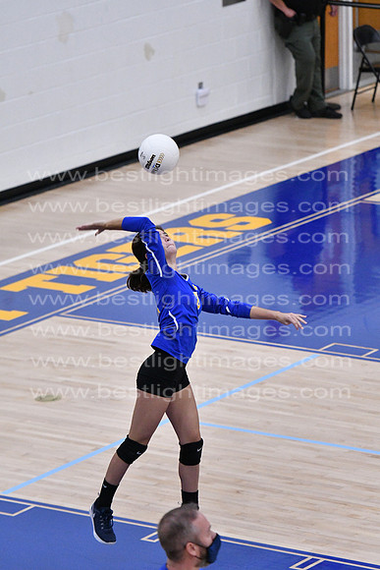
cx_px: 190
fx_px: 3204
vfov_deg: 10.2
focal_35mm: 202
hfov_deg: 6.8
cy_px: 285
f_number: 3.2
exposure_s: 1/1250
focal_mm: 135
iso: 6400
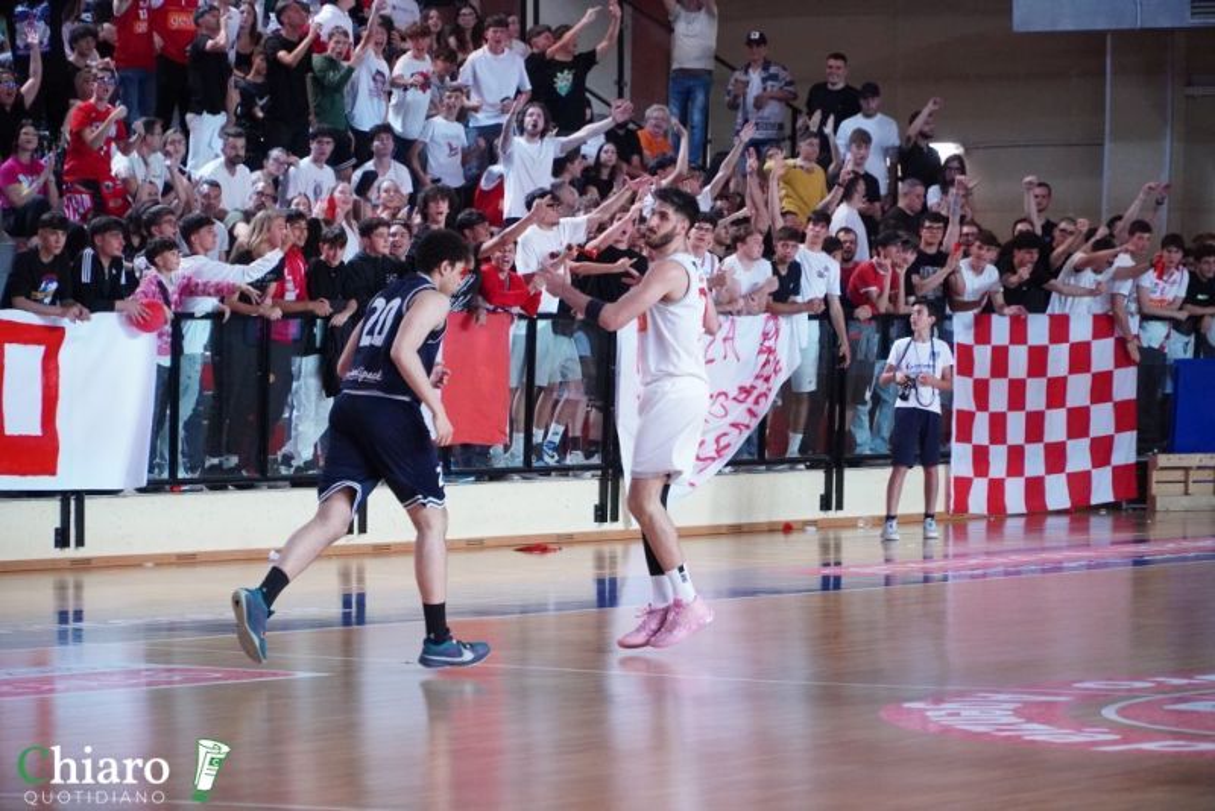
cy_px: 406
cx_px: 608
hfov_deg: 14.1
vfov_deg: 9.4
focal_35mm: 146
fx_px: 4912
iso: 5000
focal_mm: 97
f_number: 4
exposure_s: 1/800
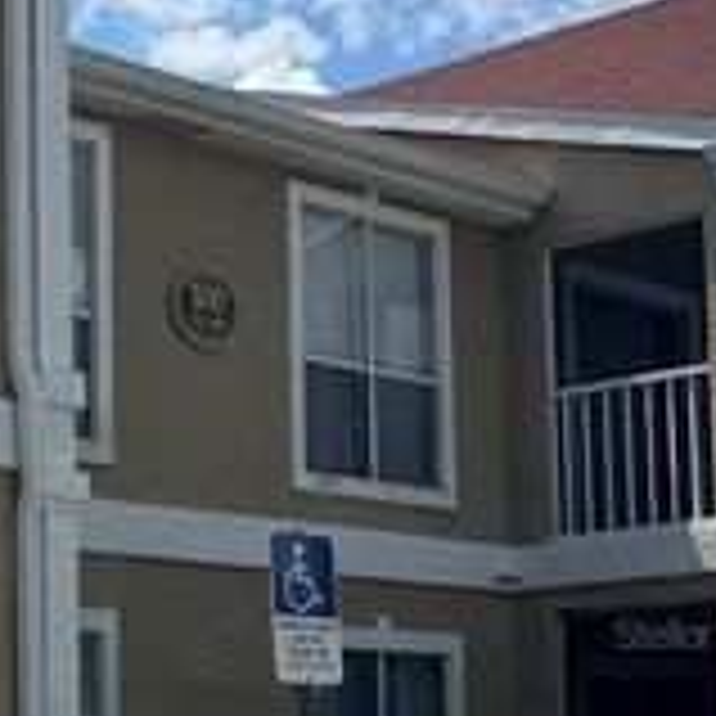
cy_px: 633
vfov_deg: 19.2
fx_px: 2083
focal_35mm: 89
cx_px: -333
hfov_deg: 17.6
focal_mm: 6.76
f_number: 1.78
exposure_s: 1/7092
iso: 80
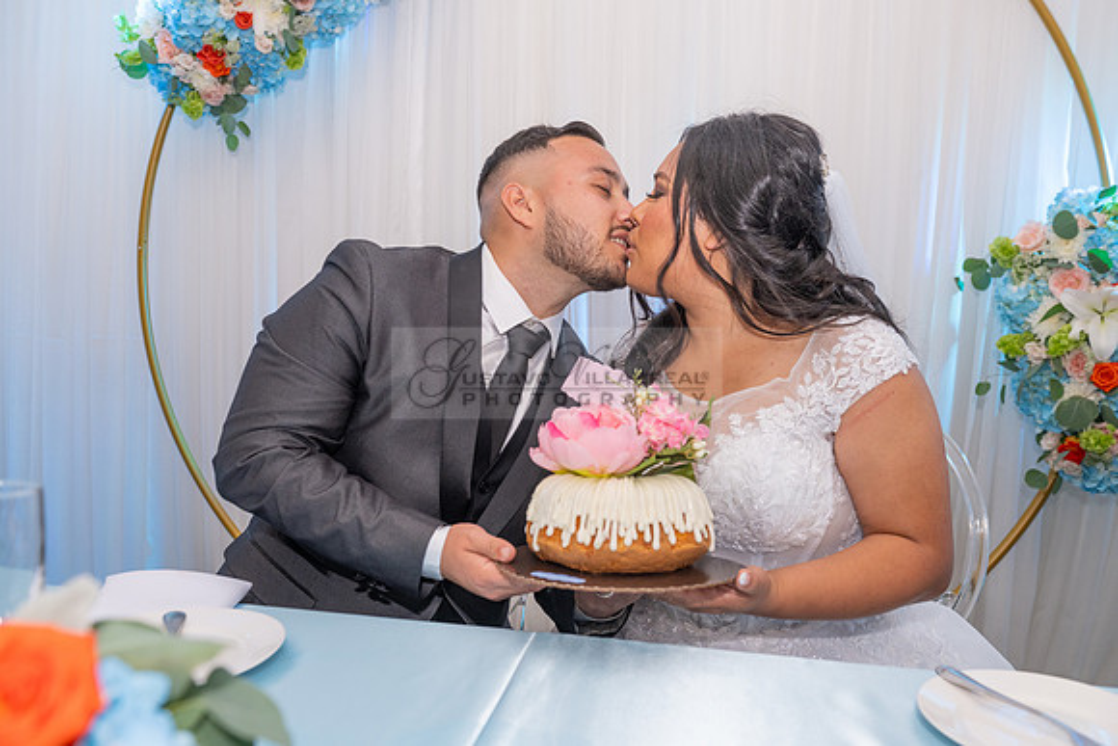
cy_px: 373
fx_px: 963
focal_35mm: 31
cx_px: 559
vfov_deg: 42.3
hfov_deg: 60.3
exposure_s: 1/200
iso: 1000
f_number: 4.5
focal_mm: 31
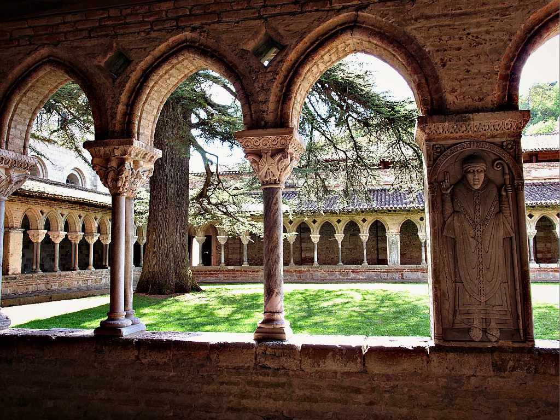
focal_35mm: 30
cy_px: 210
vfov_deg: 46.8
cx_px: 280
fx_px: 485
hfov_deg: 60.0
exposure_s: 1/15
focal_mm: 15
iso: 200
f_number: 11
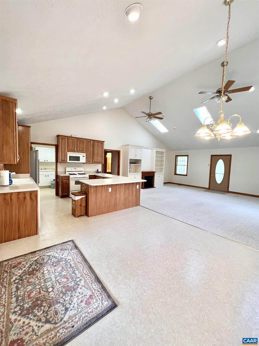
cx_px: 130
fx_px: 130
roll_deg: -2.2
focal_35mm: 13
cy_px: 173
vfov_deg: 106.2
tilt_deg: -3.2
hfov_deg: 89.9
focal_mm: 1.57
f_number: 1.8
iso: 160
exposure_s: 1/120
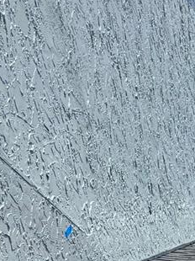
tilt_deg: -0.2
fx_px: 699
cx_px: 372
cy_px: 472
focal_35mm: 93
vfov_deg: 17.2
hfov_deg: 13.8
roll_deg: -0.5
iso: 80
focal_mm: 6.76
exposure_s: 1/4310
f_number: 1.78
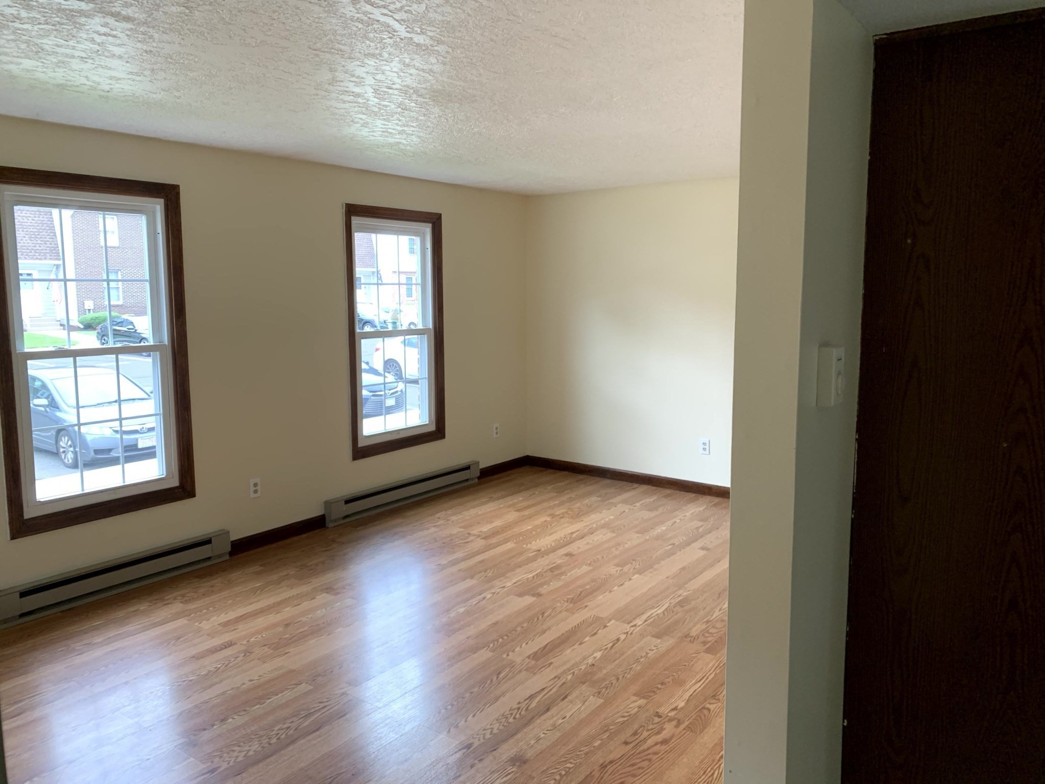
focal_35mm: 26
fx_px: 785
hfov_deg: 67.3
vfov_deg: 53.1
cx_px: 522
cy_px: 392
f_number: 1.8
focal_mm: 4.25
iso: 100
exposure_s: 1/102
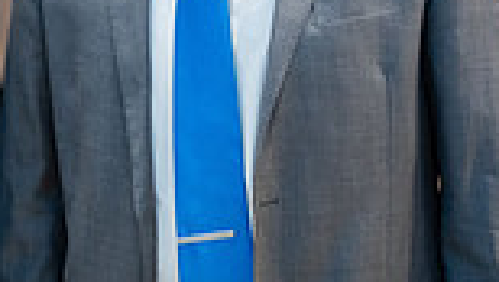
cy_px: 0
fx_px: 1669
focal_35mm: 126
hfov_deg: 16.6
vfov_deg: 9.6
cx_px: -20
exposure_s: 1/200
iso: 1250
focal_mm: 30
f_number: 3.2
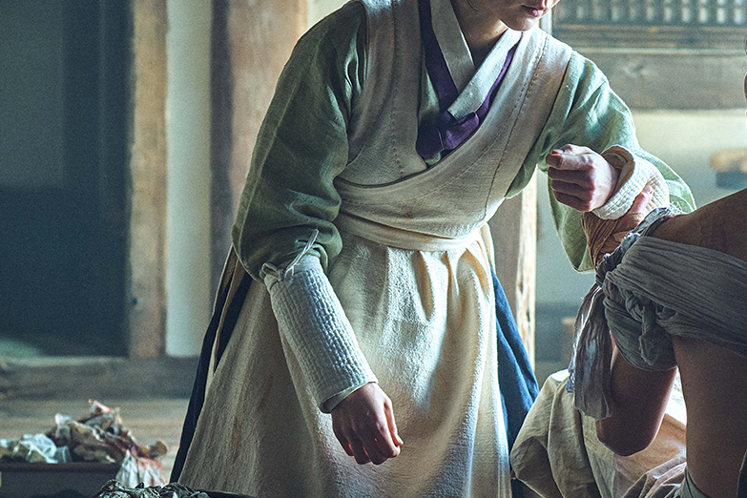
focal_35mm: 161
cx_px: 524
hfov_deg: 12.7
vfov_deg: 8.5
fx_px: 3340
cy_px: 232
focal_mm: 56.3
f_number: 2.8
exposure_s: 1/400
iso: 320
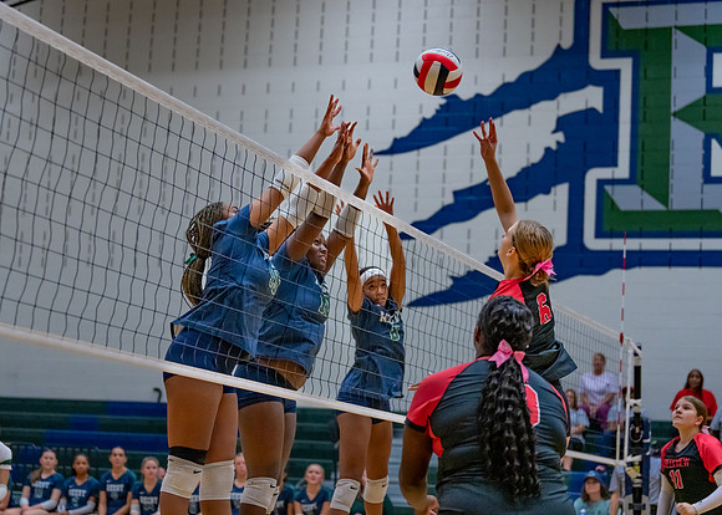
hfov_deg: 24.1
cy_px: 225
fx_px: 1691
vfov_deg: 17.3
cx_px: 305
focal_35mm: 83
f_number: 2.8
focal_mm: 70
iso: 2500
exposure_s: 1/1000
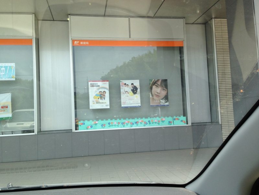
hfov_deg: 55.4
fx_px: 247
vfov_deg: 42.9
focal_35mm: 33
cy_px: 98
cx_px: 130
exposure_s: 1/423
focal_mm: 4.13
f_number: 2.4
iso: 50
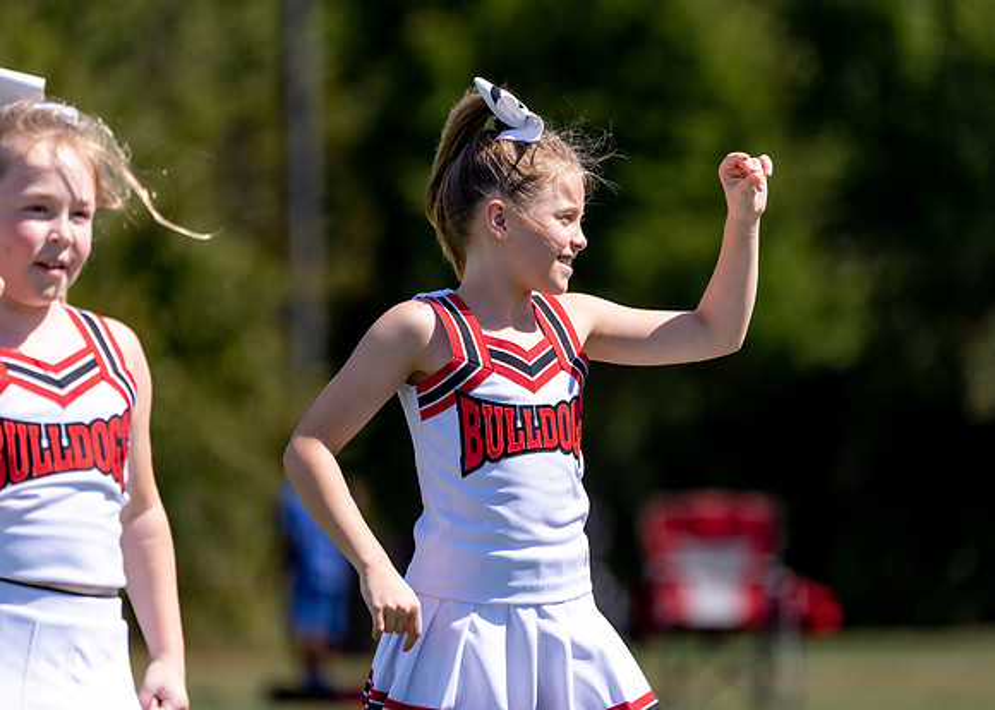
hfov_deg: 4.3
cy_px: 338
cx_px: 534
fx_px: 13124
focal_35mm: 465
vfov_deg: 3.1
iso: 200
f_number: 5.6
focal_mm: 400
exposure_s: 1/1250
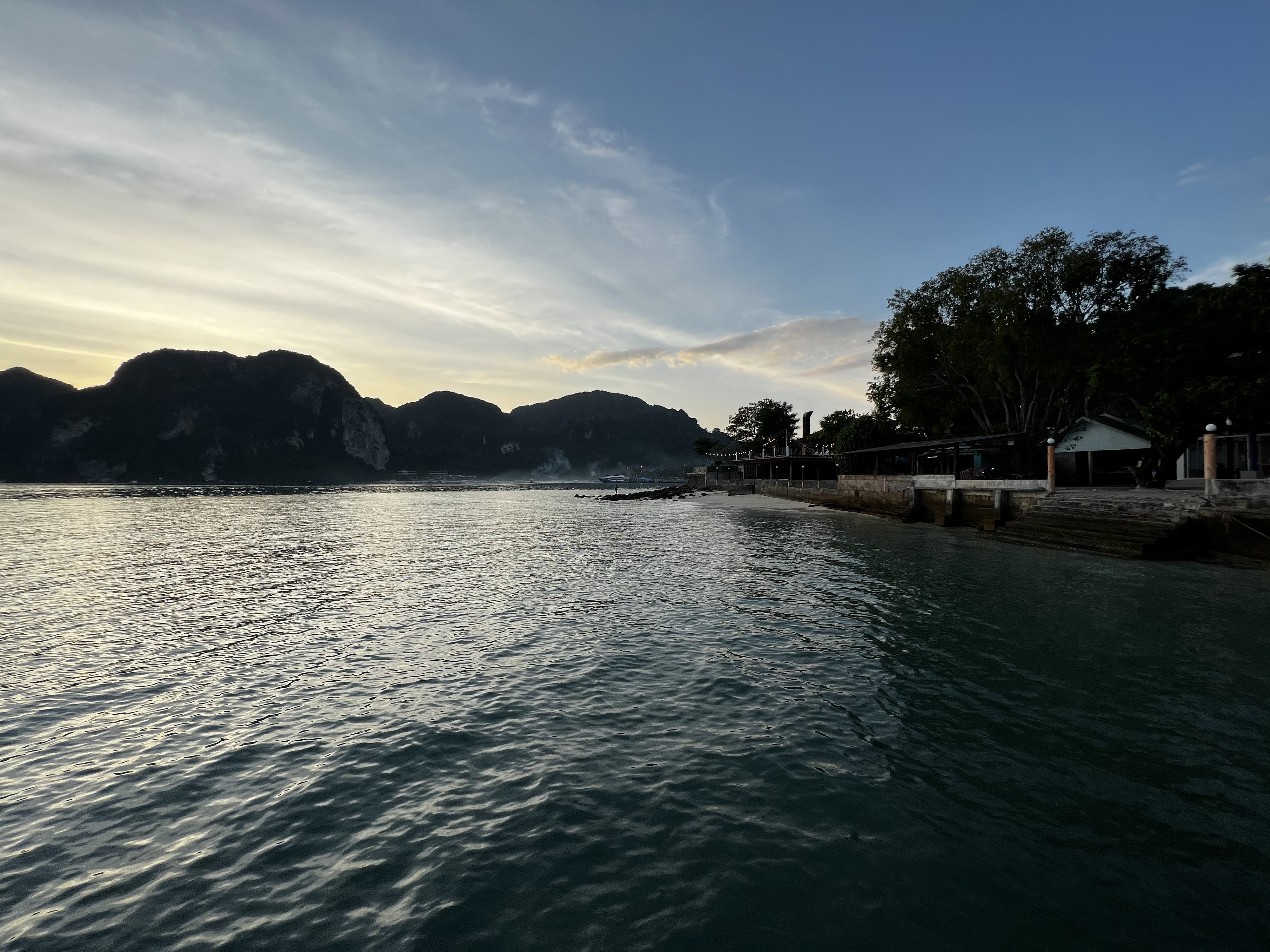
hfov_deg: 106.2
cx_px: 635
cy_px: 476
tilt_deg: +0.1
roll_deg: +0.3
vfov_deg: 89.9
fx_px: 477
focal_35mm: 13
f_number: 1.8
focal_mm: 1.57
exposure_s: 1/758
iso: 32
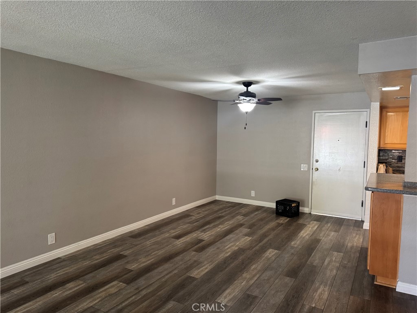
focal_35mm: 24
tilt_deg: -4.4
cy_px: 156
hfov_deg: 71.6
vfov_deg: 56.8
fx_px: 289
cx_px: 208
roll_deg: -1.6
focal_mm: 6.76
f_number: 1.78
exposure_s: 1/60
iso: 250
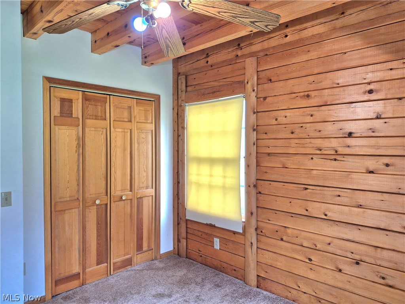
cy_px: 152
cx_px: 202
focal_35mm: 23
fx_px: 269
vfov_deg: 58.9
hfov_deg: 73.9
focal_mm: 5.4
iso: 160
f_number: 1.8
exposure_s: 1/120
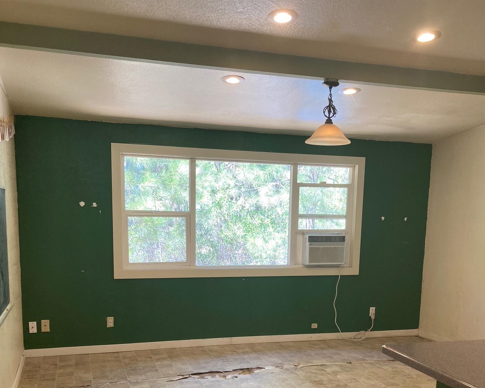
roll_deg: -1.5
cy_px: 305
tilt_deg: -9.0
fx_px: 531
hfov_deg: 49.1
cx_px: 245
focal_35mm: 37
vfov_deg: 38.7
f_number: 1.8
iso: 64
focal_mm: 3.99
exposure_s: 1/60
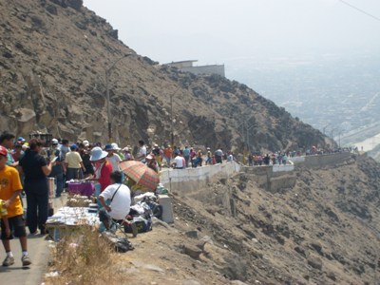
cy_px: 142
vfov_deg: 18.2
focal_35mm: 81
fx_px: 889
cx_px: 190
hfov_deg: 24.1
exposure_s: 1/125
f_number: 10.6
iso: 80
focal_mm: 13.7
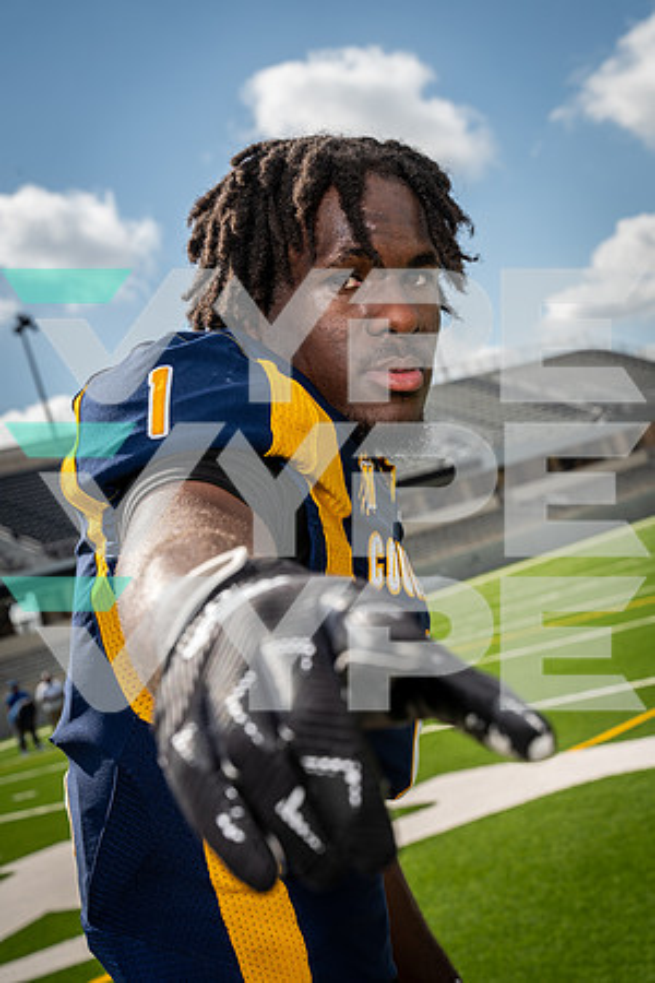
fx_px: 1610
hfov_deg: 23.0
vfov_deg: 33.9
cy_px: 492
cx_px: 328
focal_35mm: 59
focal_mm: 59
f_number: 8
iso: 125
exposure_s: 1/250
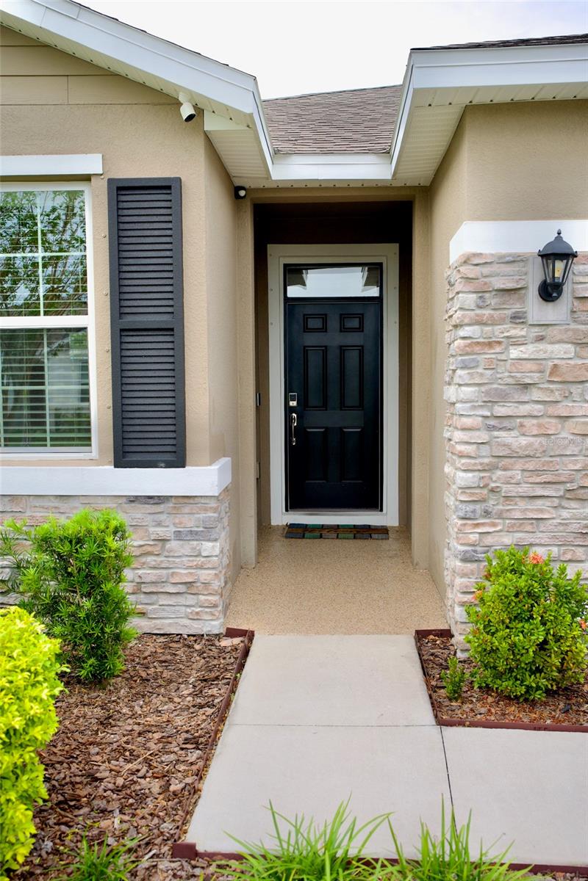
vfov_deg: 54.4
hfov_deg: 37.9
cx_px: 294
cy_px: 440
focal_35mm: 35
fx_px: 857
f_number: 4
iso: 250
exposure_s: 1/1000
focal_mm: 35
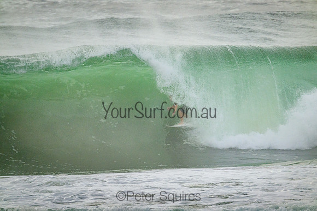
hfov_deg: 2.6
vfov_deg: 1.7
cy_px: 106
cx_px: 158
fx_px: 7046
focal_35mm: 800
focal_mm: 800
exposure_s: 1/2500
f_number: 11
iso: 2000
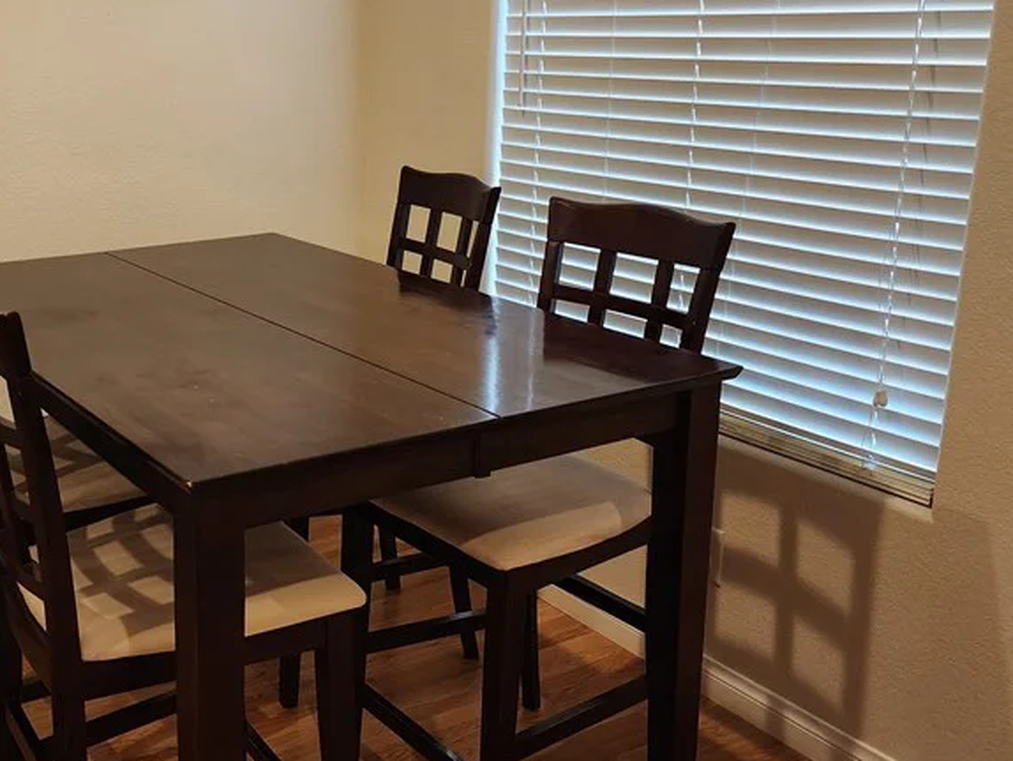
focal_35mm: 41
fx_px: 1200
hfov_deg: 44.0
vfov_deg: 35.0
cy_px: 284
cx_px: 235
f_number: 1.8
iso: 400
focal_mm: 6.4
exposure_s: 1/120
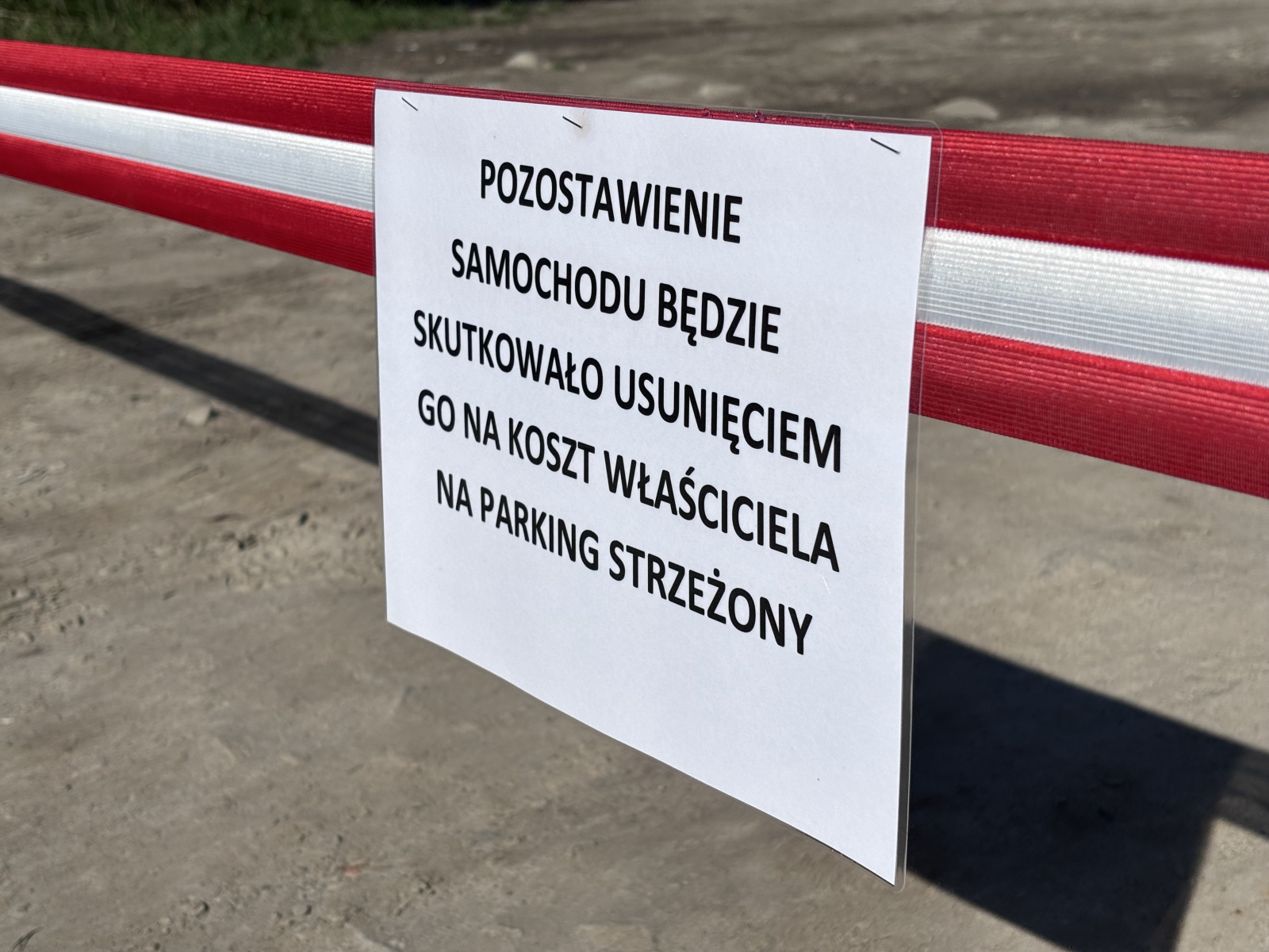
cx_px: 634
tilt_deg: -17.7
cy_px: 476
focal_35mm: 52
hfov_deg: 36.8
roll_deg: +1.6
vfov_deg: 28.0
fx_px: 1906
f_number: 1.6
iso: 32
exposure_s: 1/7692
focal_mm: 5.96
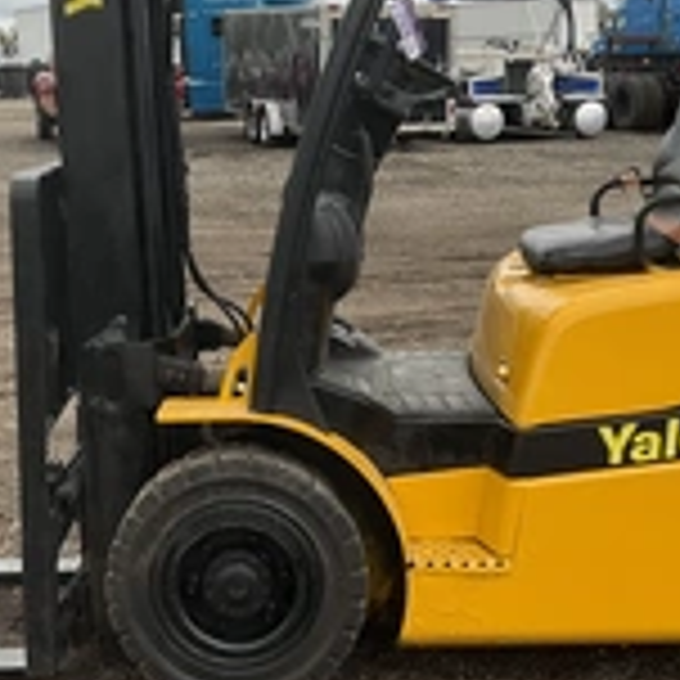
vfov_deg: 25.3
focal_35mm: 68
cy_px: 252
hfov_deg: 25.4
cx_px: 320
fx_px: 1511
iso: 25
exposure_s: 1/422
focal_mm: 3
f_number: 1.8
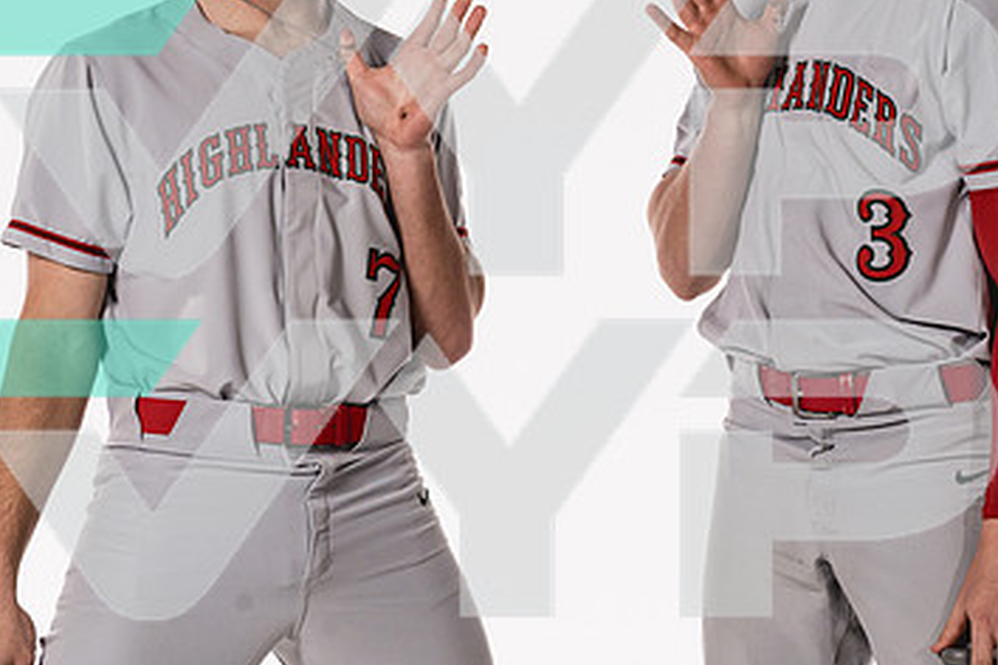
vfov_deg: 14.3
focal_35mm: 95
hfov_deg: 21.4
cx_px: 634
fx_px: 2633
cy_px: 128
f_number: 8
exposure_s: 1/250
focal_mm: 58
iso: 800
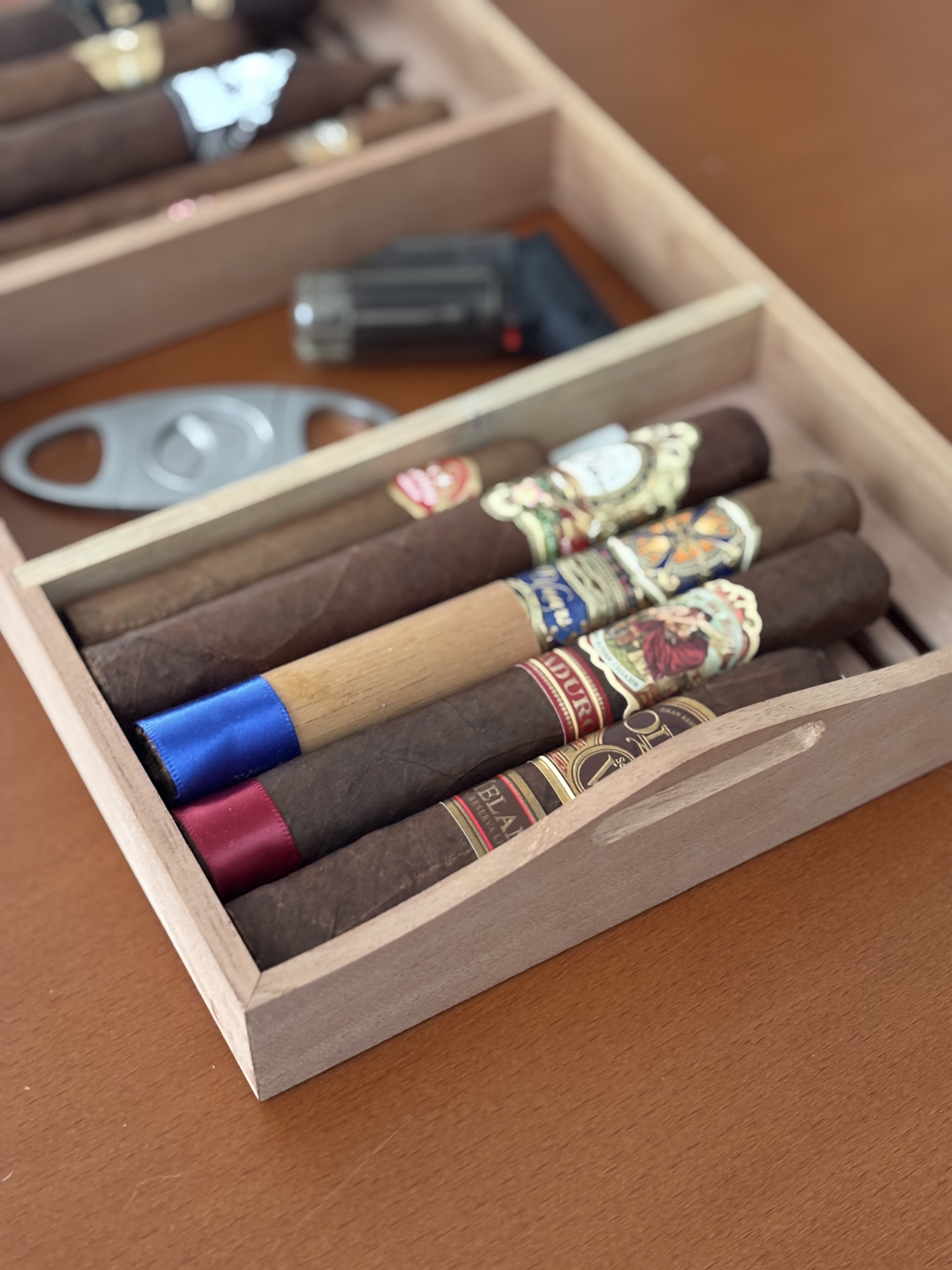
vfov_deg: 36.8
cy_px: 635
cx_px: 476
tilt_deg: -48.7
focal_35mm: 52
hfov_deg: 28.0
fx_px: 1907
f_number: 1.6
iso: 400
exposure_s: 1/29
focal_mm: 5.96
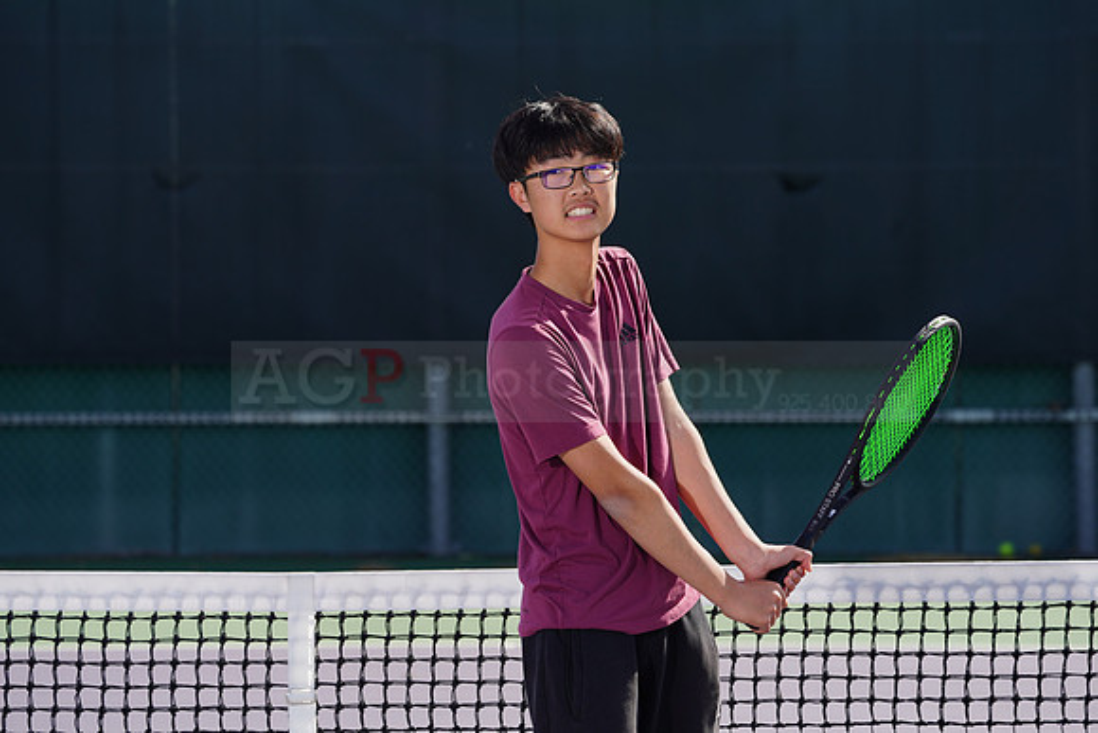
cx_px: 549
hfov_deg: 9.4
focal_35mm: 218
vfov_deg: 6.3
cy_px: 366
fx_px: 6650
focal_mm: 218
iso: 100
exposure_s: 1/250
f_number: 8
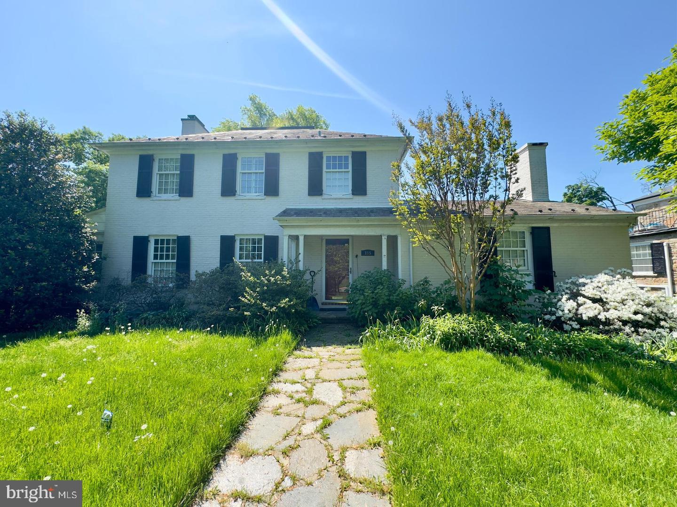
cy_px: 254
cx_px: 338
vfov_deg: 85.7
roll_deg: +0.3
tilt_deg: +4.3
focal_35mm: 14
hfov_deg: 102.1
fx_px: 274
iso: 40
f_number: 2.2
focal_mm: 2.22
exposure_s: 1/498
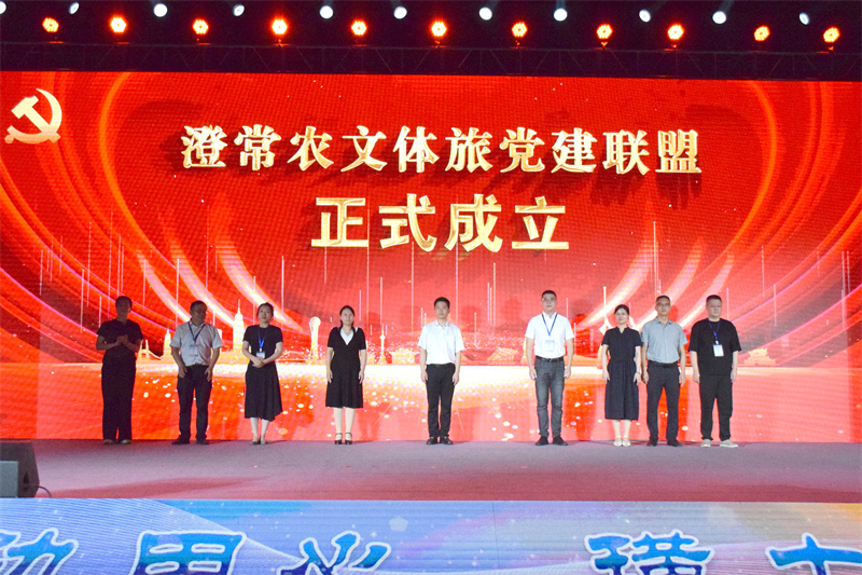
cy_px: 288
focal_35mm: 34
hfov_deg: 55.1
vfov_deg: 38.3
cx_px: 431
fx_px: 826
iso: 8000
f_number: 6.3
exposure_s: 1/2500
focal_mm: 23
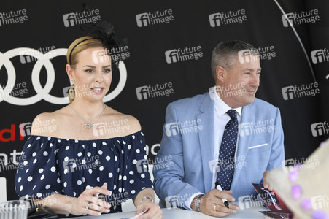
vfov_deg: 27.0
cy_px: 110
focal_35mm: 50
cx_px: 164
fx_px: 457
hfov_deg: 39.6
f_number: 4
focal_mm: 50
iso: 640
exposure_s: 1/640
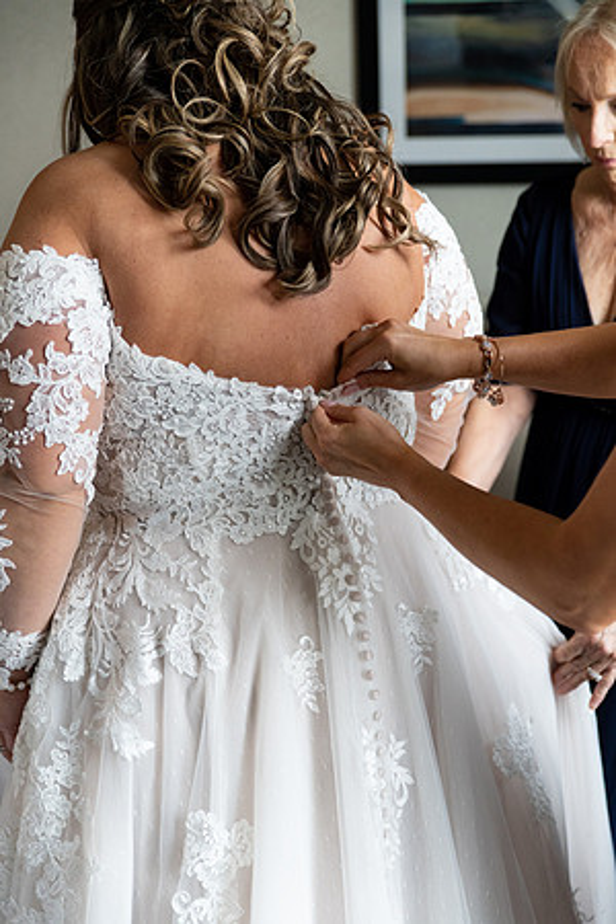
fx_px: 1412
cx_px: 308
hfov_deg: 24.6
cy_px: 462
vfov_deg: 36.2
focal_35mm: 55
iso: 2000
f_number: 2.8
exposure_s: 1/1000
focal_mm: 55
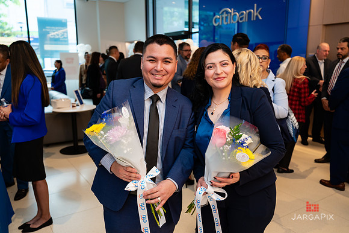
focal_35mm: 31
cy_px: 116
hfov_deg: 60.2
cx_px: 174
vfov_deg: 42.2
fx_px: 301
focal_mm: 30
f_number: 3.2
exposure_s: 1/200
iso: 400
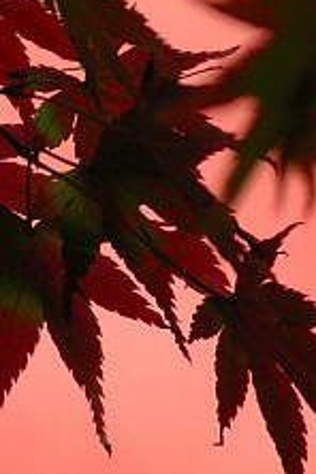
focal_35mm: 2076
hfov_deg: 0.7
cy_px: 216
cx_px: -332
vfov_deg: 1.0
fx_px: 27332
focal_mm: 300
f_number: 5.6
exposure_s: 1/160
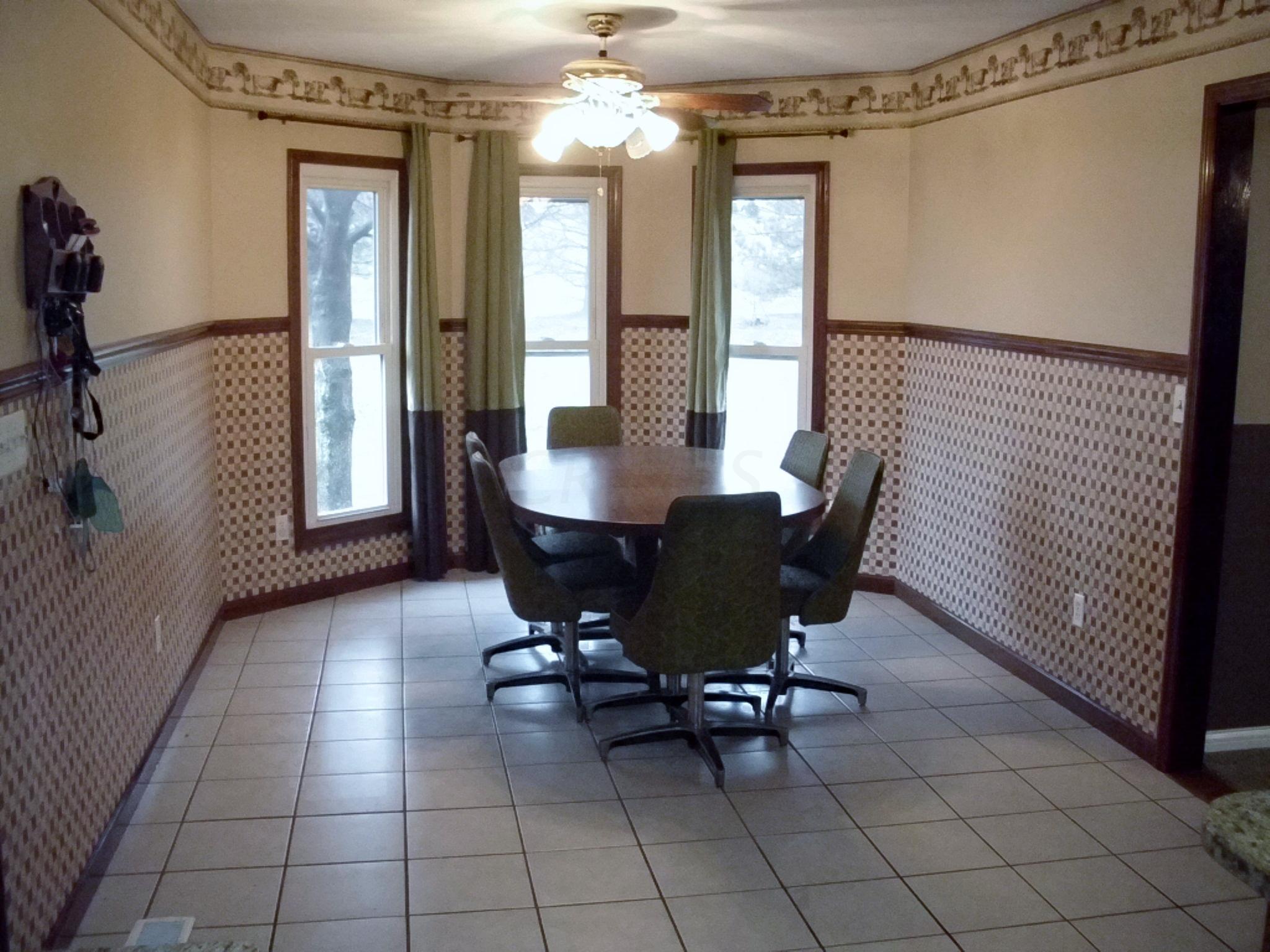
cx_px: 635
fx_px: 1394
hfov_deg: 49.0
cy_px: 476
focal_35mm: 38
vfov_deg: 37.7
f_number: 2.9
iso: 800
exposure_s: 1/60
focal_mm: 6.3
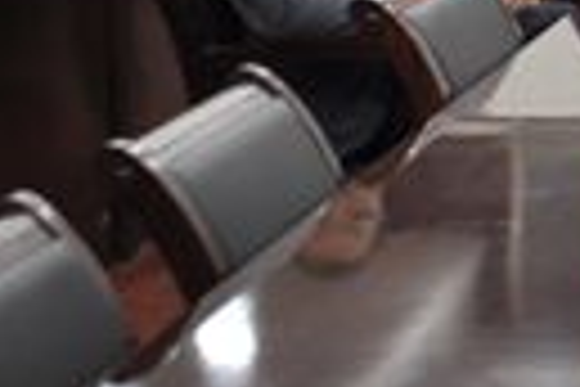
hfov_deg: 8.1
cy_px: -106
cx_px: 1272
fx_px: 3834
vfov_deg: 5.7
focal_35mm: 238
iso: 320
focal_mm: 34
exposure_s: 1/30
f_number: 4.2
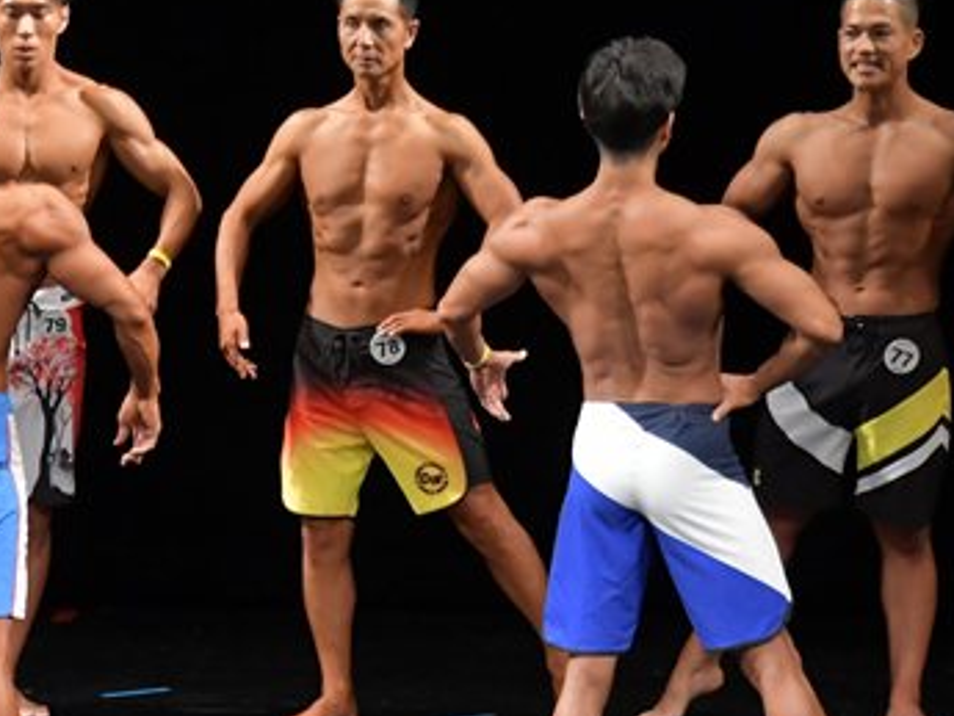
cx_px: 15
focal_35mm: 436
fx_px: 12020
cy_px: 498
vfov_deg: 3.4
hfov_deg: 4.5
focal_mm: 135
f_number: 5.6
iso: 3200
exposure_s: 1/400
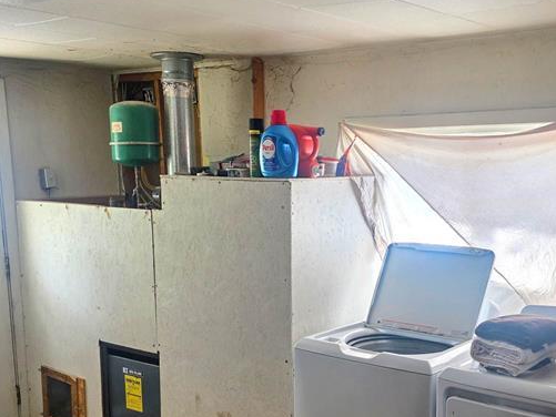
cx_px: 336
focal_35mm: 47
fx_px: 755
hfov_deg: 40.2
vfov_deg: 30.6
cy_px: 287
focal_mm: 6.3
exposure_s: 1/180
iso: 80
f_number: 1.7
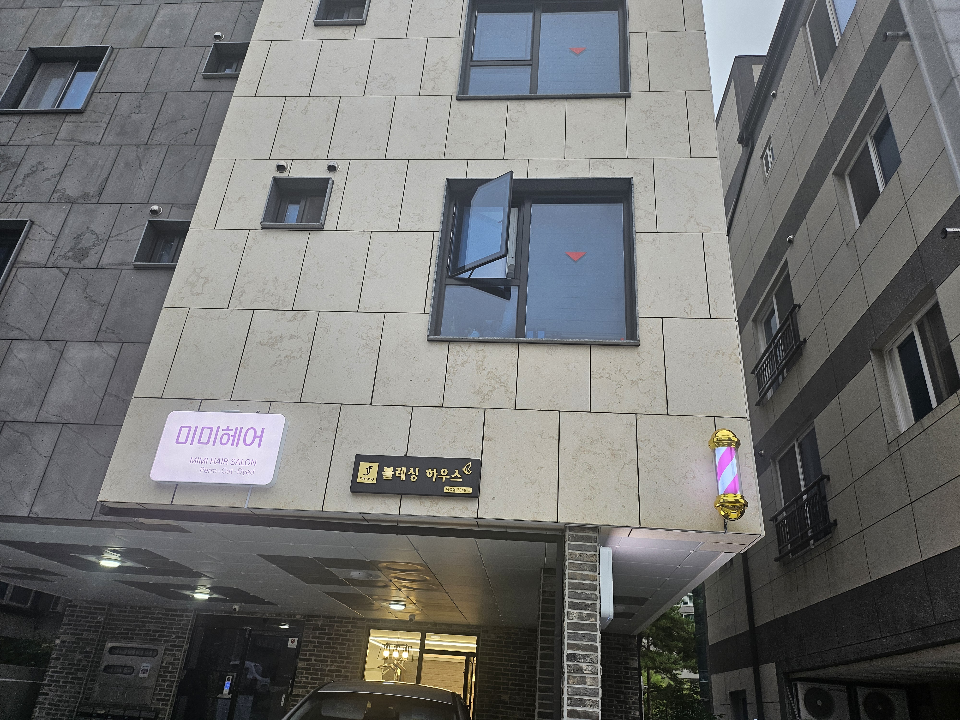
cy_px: 360
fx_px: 666
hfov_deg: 71.6
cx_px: 480
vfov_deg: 56.8
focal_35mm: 24
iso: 100
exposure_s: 1/120
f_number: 1.8
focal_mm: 5
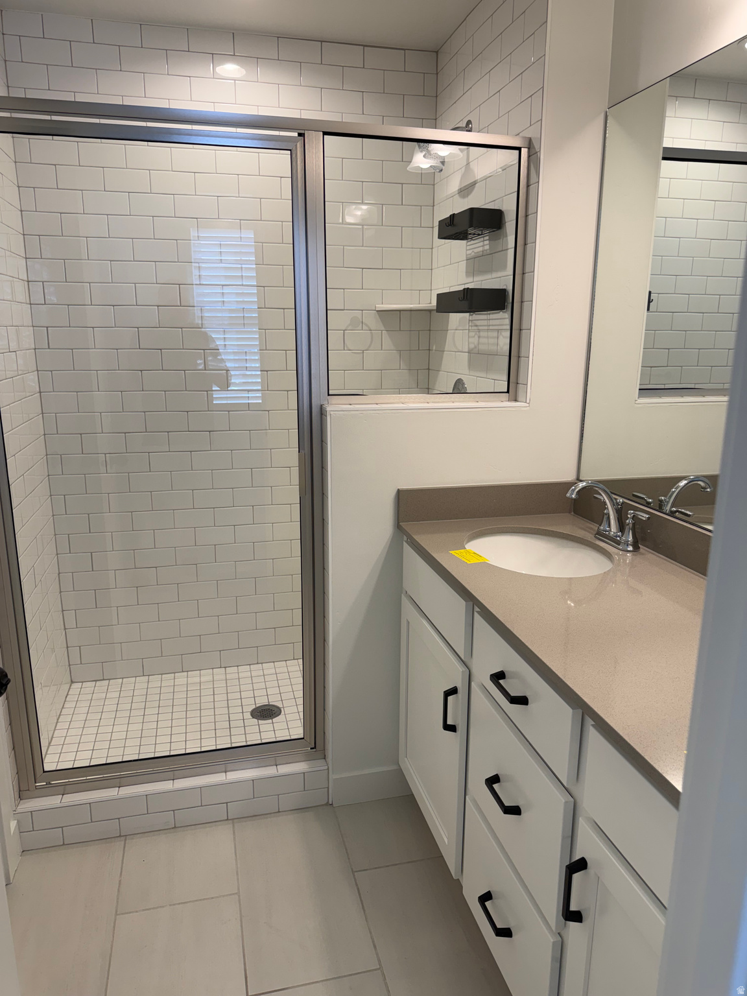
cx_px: 374
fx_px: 691
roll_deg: -0.4
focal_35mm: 24
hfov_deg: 56.8
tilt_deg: -13.3
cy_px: 498
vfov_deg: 71.6
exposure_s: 1/120
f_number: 1.78
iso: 64
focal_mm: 6.76
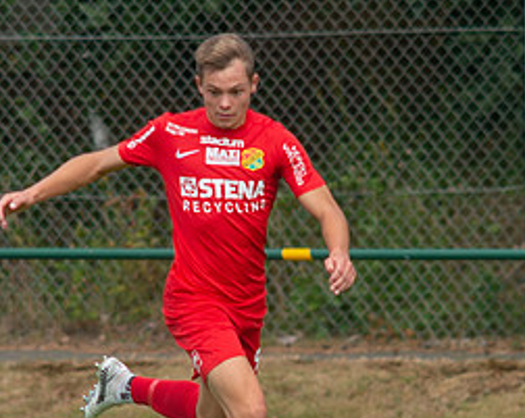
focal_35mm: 1294
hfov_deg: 1.5
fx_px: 20083
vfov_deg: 1.2
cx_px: 264
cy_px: 354
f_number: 4
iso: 450
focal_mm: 420
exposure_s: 1/1250
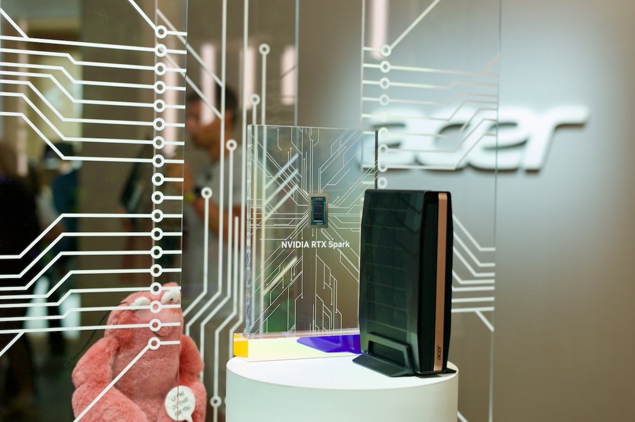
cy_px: 211
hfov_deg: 39.6
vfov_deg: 26.9
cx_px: 318
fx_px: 881
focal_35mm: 50
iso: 200
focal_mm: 50
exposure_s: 1/90
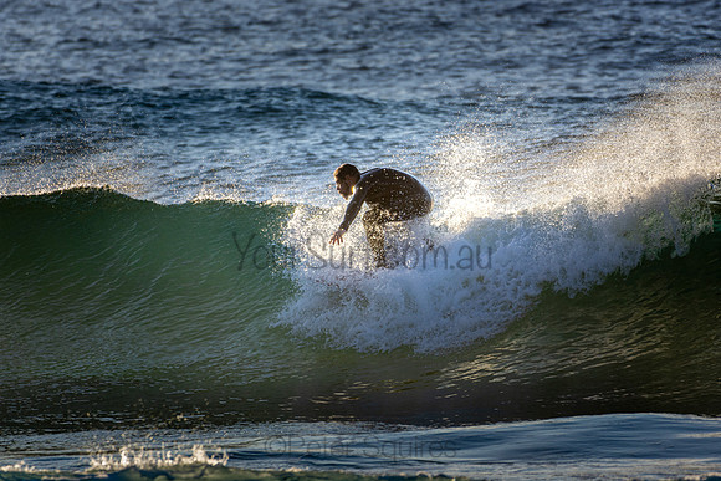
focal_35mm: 750
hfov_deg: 2.7
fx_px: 15024
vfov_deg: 1.8
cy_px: 240
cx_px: 360
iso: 160
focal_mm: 500
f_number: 5.6
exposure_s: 1/640
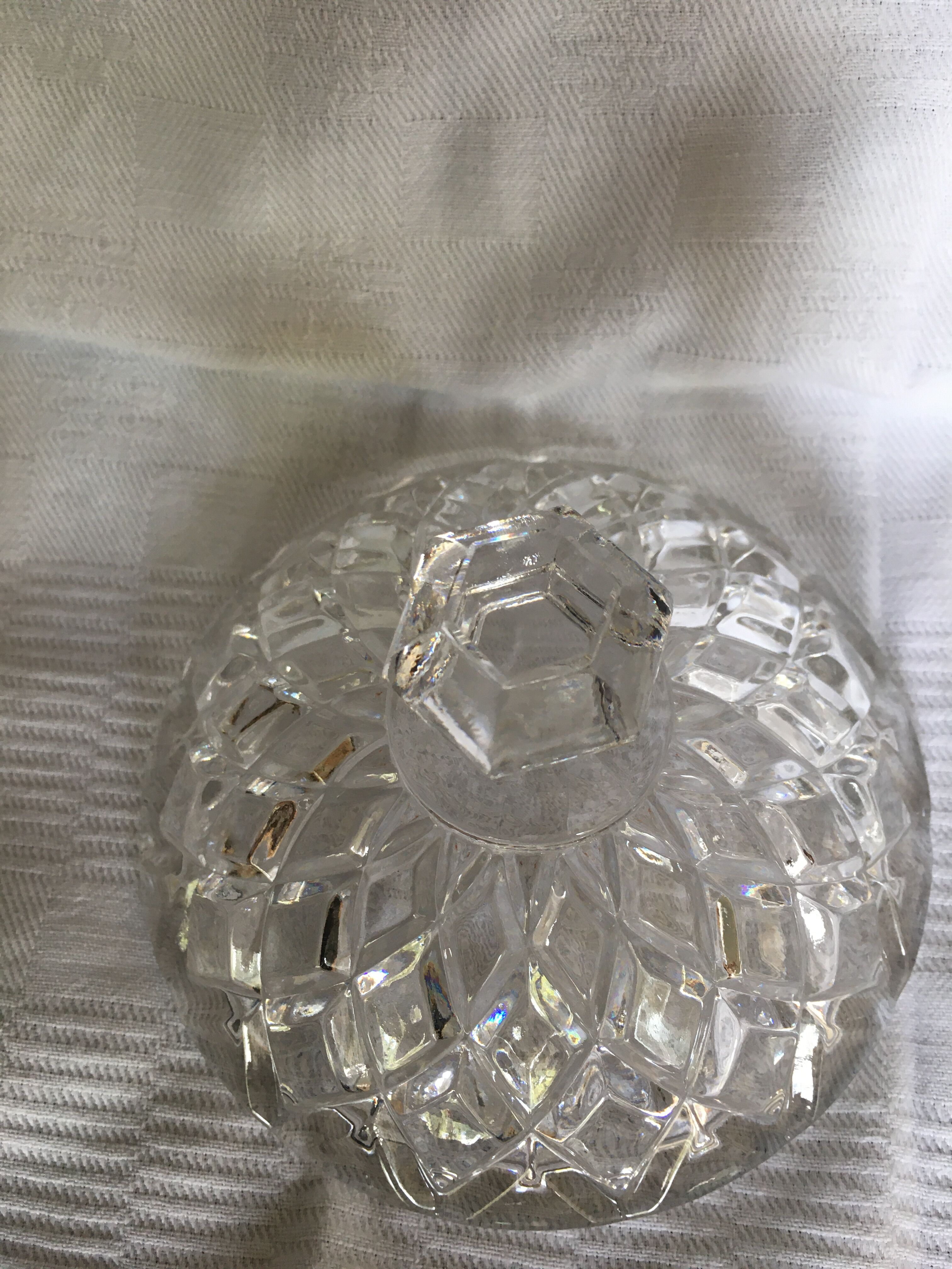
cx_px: 476
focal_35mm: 29
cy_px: 634
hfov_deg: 48.2
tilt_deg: -64.9
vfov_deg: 61.7
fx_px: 1063
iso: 32
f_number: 2.2
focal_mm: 4.15
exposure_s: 1/33
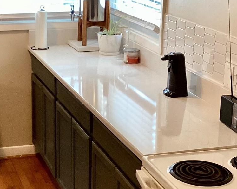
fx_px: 582
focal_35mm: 83
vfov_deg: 18.5
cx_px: 75
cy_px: 84
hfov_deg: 22.9
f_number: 2.4
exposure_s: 1/60
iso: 200
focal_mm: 3.3
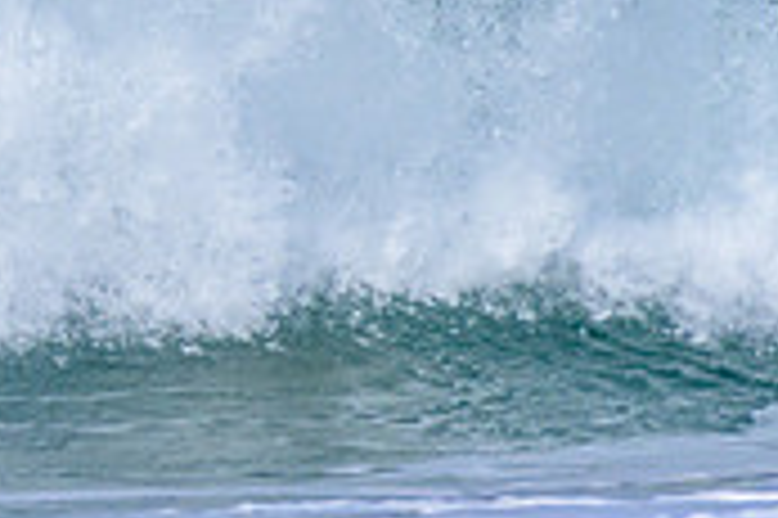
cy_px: -70
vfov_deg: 0.5
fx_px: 65332
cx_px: -495
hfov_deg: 0.7
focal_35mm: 3026
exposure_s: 1/2500
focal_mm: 900
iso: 1000
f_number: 11
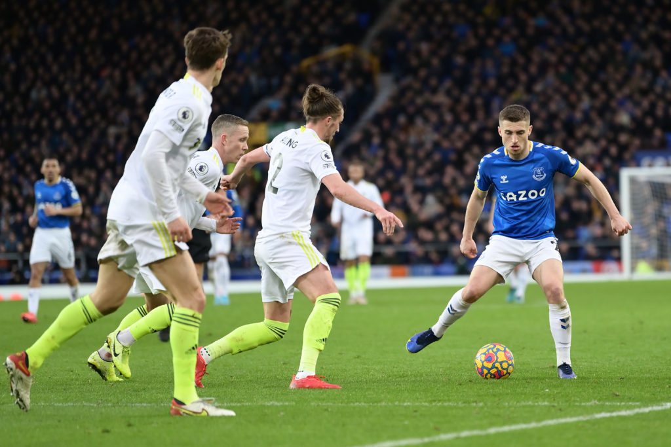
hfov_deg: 11.1
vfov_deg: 7.4
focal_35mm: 185
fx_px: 3448
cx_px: 336
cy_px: 224
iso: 2000
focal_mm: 185
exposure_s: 1/1600
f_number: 2.8
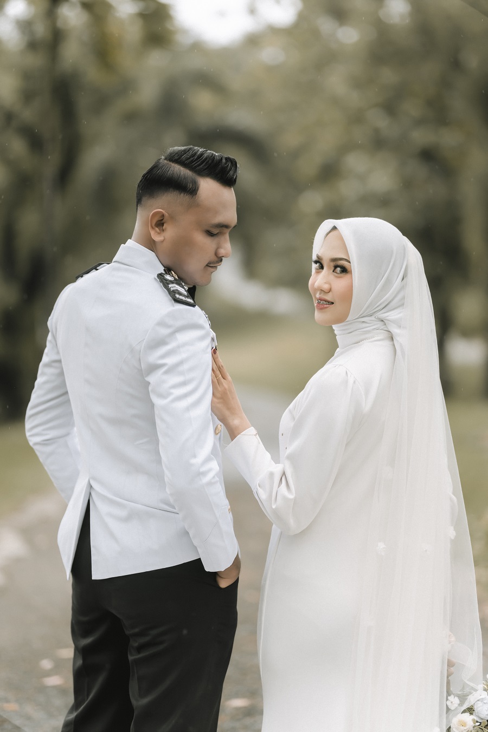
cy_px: 366
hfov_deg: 16.1
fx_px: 1730
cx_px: 244
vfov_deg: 23.9
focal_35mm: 85
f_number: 1.4
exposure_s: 1/640
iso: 100
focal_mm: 85
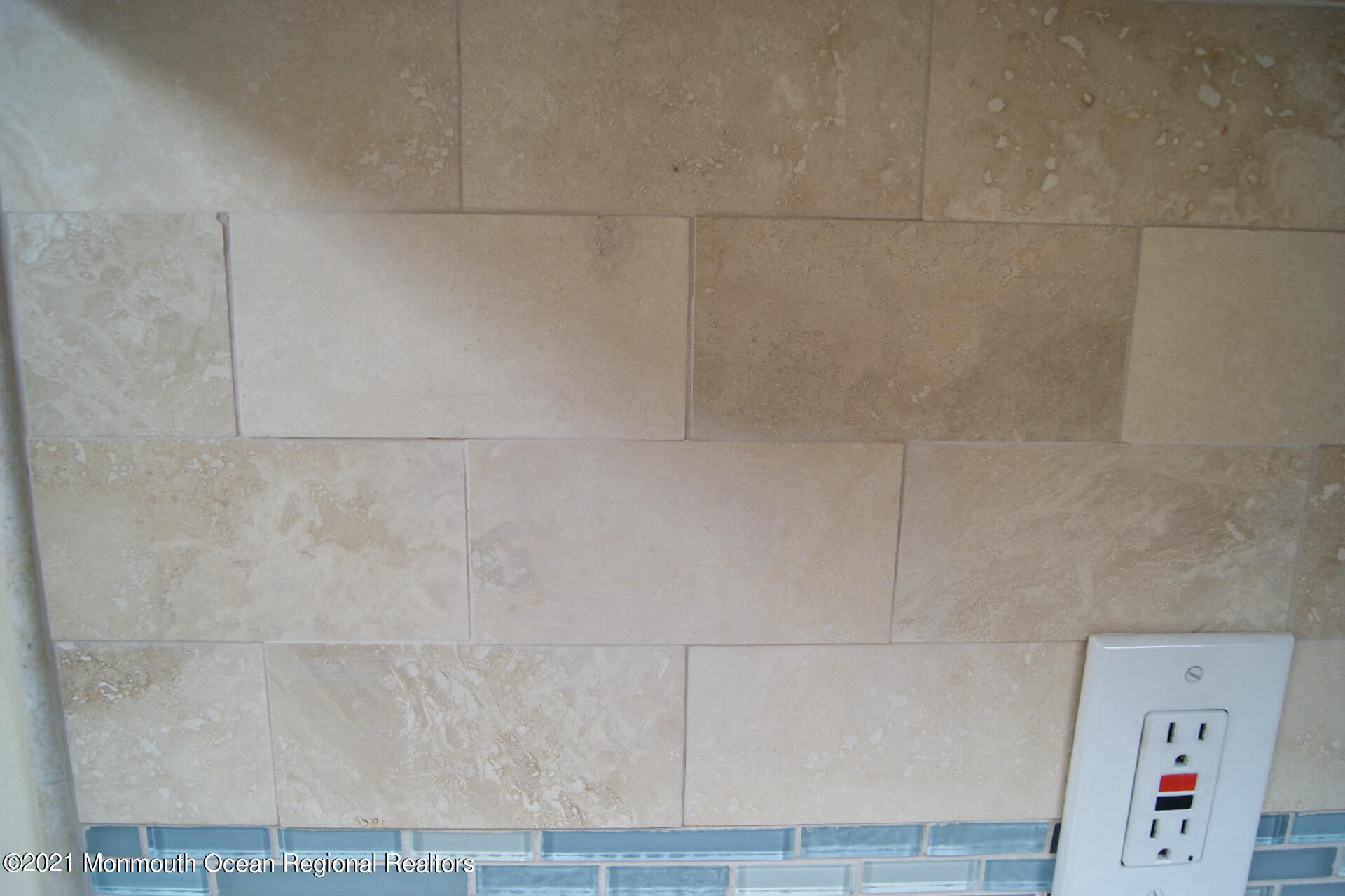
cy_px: 448
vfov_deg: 43.6
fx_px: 1121
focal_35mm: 30
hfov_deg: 61.9
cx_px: 672
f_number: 3.5
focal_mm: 20
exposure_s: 1/30
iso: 200
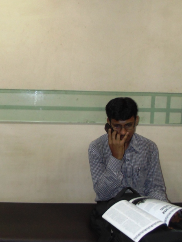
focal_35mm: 43
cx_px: 55
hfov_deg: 33.2
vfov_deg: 43.8
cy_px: 112
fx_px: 301
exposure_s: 1/30
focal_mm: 4.5
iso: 200
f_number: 3.1
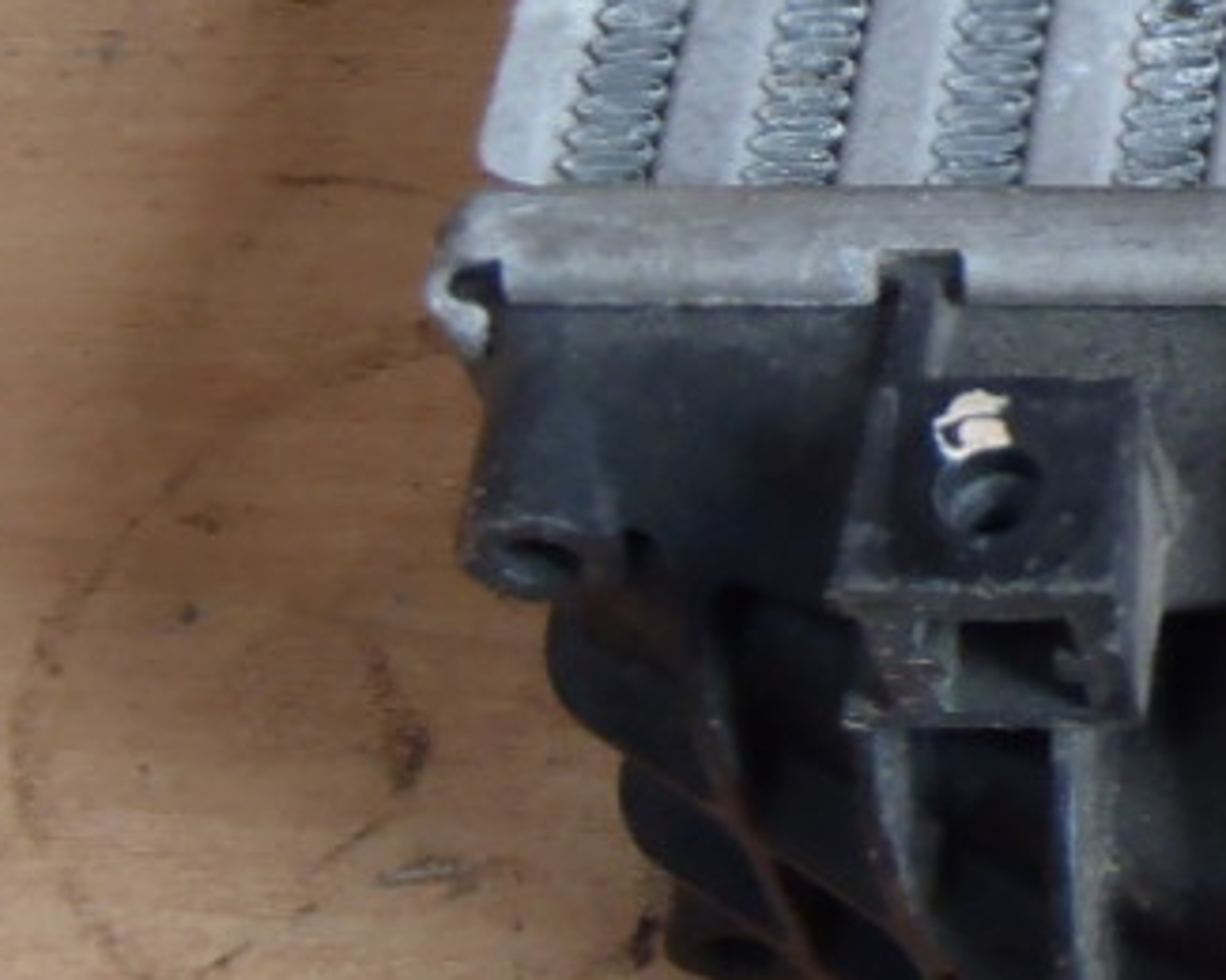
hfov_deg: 12.0
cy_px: -124
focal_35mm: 146
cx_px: 2297
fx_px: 5298
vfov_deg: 10.4
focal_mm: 6.83
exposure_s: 1/10
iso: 200
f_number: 4.6
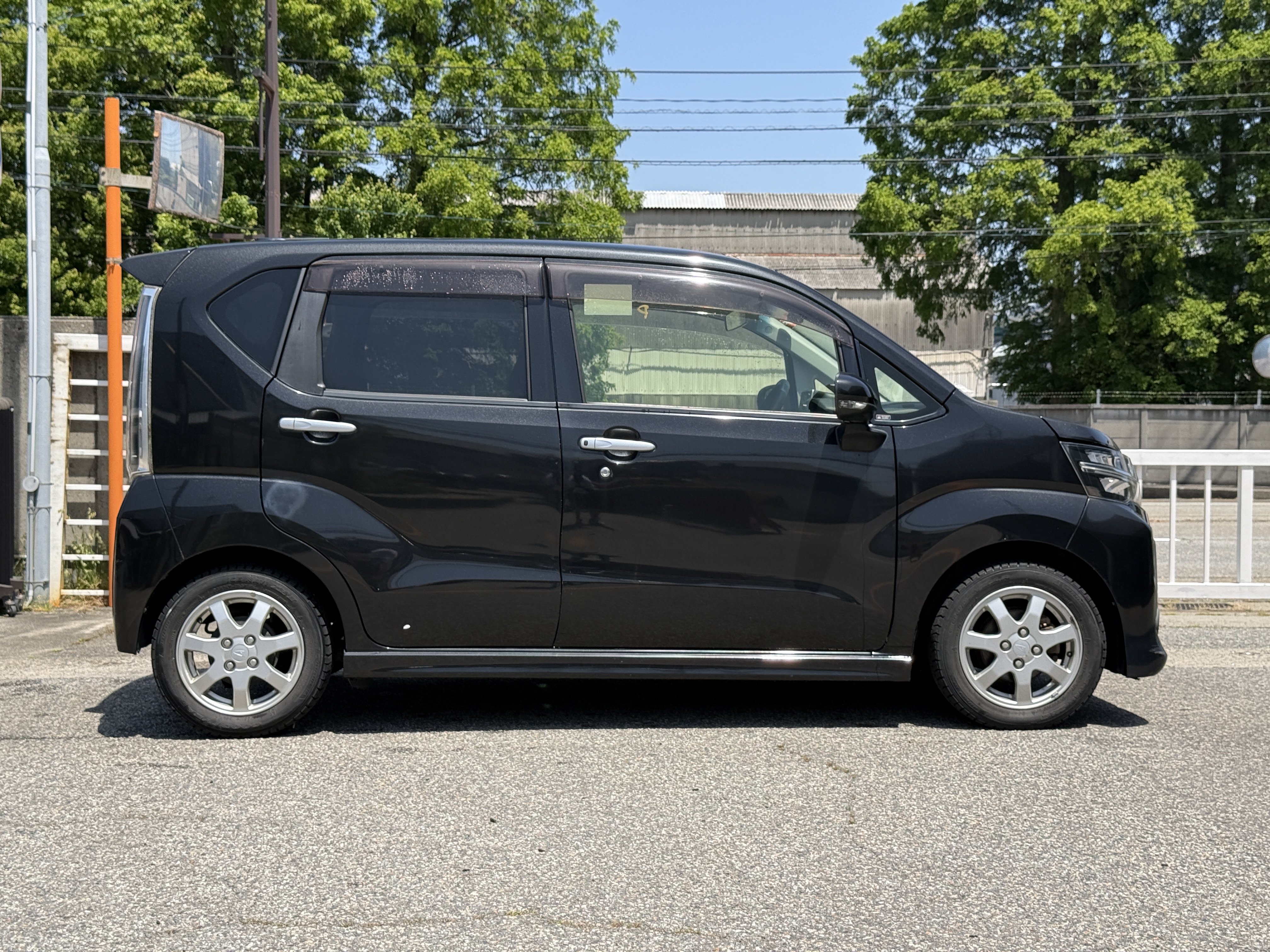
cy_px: 476
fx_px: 1761
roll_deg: -0.4
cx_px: 635
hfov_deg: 39.7
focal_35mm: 48
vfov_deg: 30.3
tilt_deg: -1.8
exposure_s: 1/3226
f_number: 1.78
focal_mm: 6.76
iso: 80
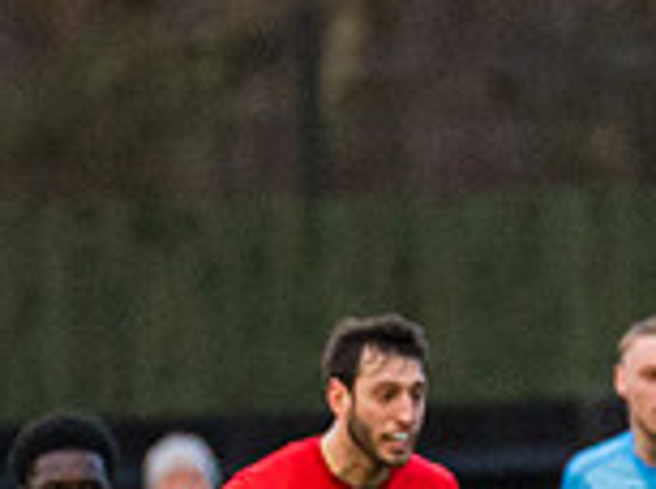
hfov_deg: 0.8
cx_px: 647
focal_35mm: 2494
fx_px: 47152
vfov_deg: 0.6
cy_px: 383
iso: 1600
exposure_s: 1/1600
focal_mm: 300
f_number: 2.8
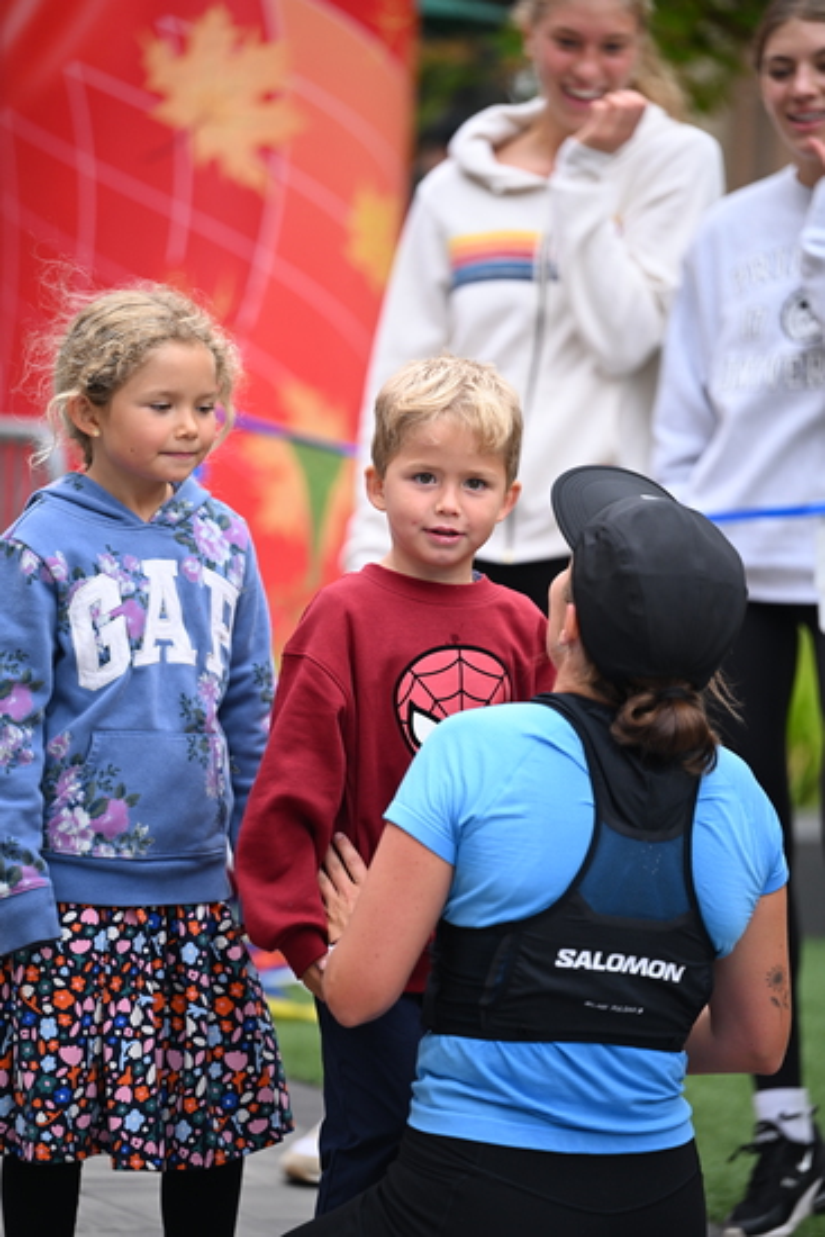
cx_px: 412
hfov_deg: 8.6
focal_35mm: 160
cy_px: 618
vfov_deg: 12.8
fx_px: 5496
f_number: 2.8
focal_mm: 160
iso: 640
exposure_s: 1/1600
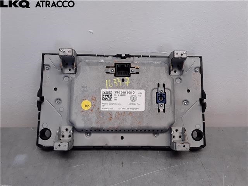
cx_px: 124
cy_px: 93
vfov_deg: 49.7
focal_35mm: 28
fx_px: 201
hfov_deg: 63.4
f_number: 1.9
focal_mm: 2.91
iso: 100
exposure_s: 1/226
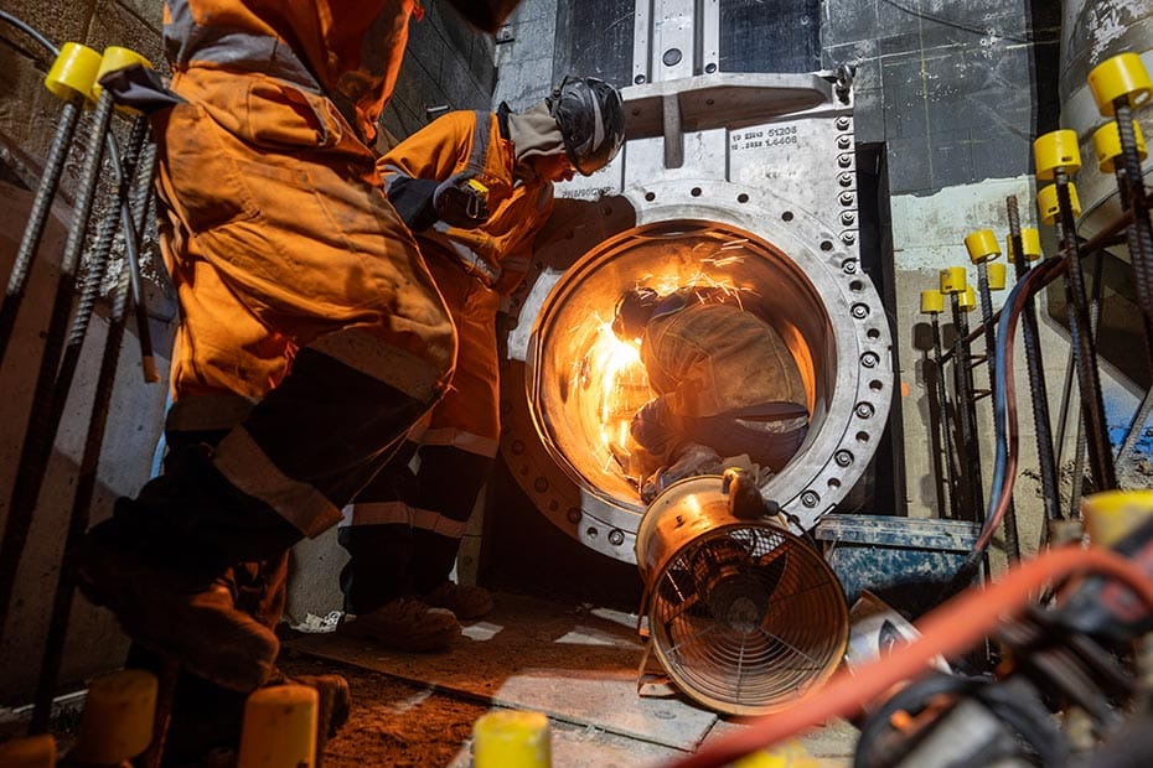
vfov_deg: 77.3
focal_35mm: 15
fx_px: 480
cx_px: 576
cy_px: 384
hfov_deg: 100.4
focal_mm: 15
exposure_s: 1/25
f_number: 2.8
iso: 320
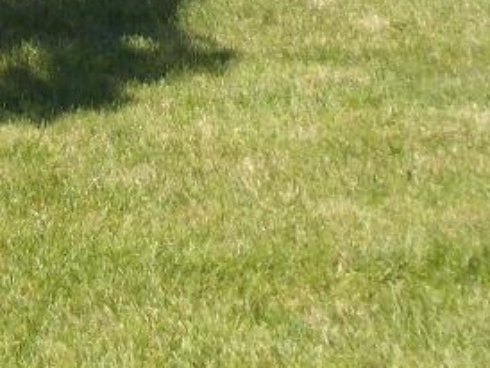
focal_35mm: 147
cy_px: -504
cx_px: -43
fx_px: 2083
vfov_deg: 9.1
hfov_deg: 13.2
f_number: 5.4
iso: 80
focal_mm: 4
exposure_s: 1/200
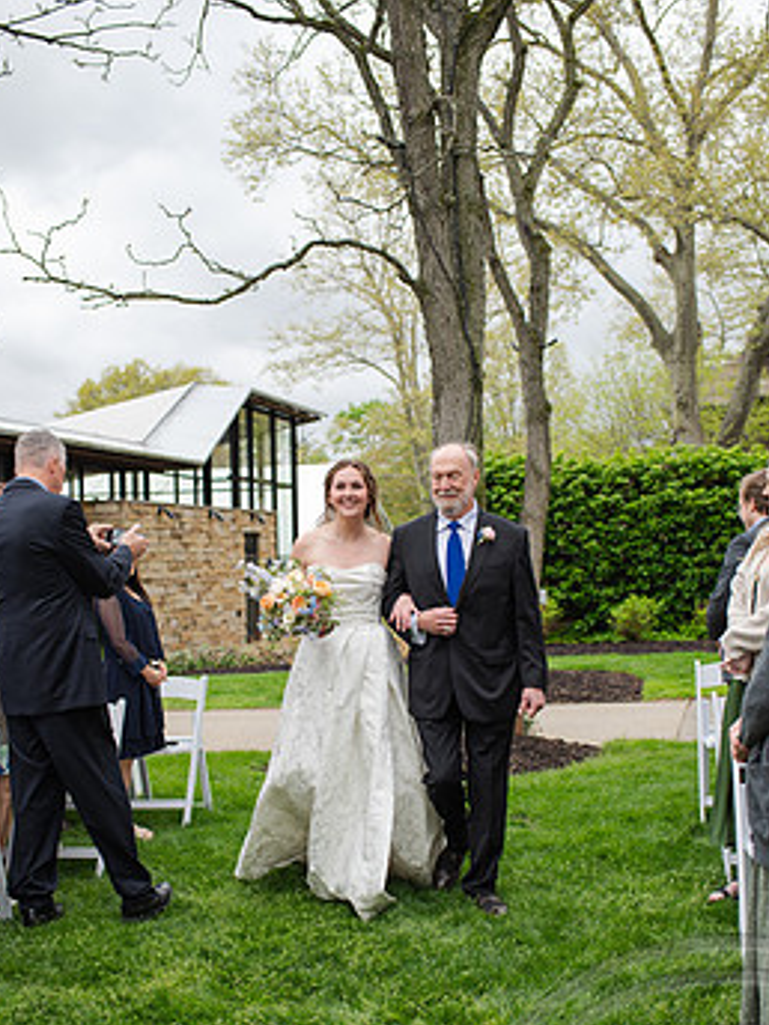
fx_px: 1303
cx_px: 380
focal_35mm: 44
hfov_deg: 32.9
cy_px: 620
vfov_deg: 42.7
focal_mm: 35
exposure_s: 1/640
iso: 100
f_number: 3.2
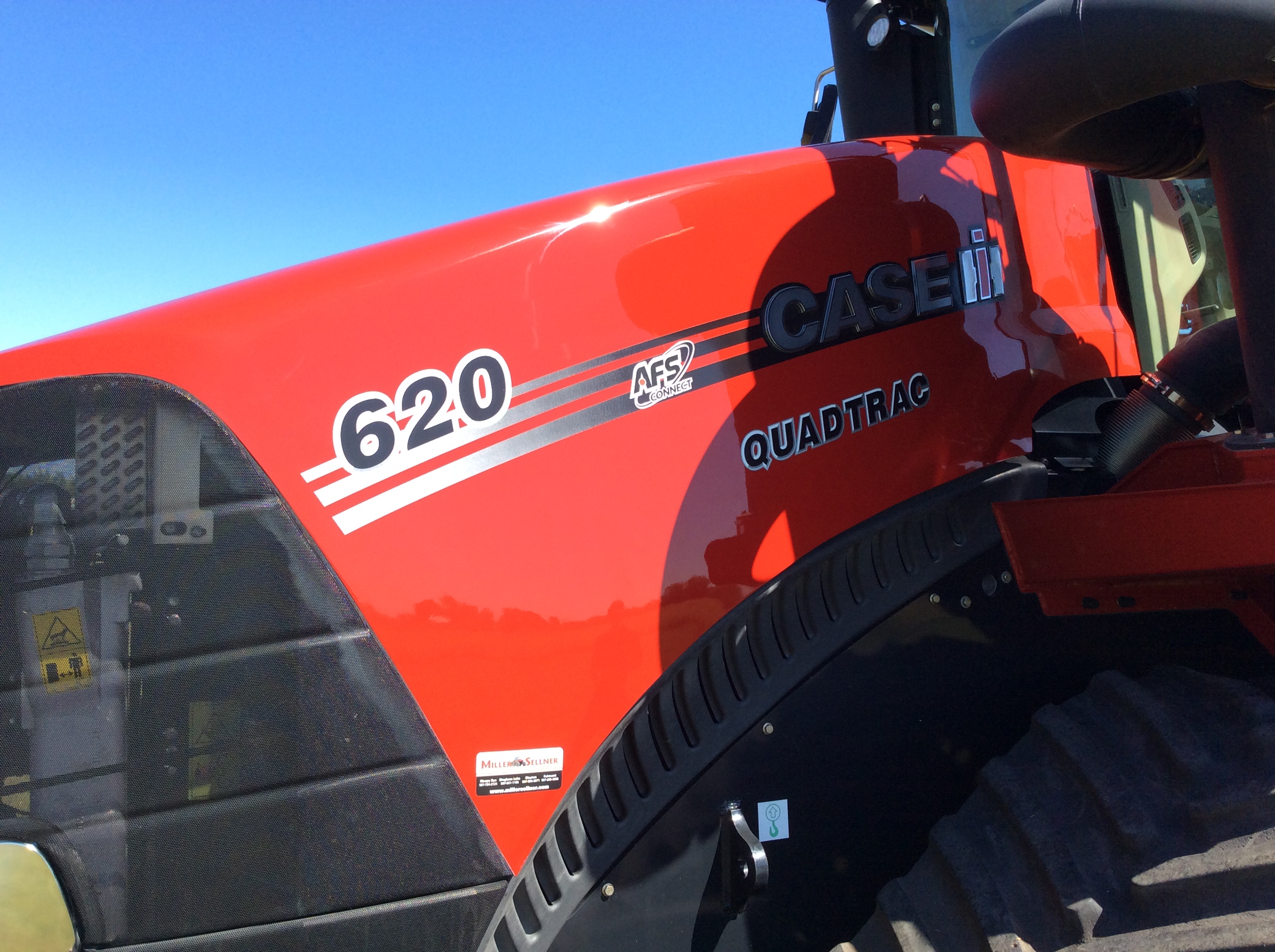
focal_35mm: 32
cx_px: 638
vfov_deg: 44.1
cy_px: 476
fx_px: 1177
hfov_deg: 56.9
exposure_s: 1/622
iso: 32
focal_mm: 3.3
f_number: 2.4
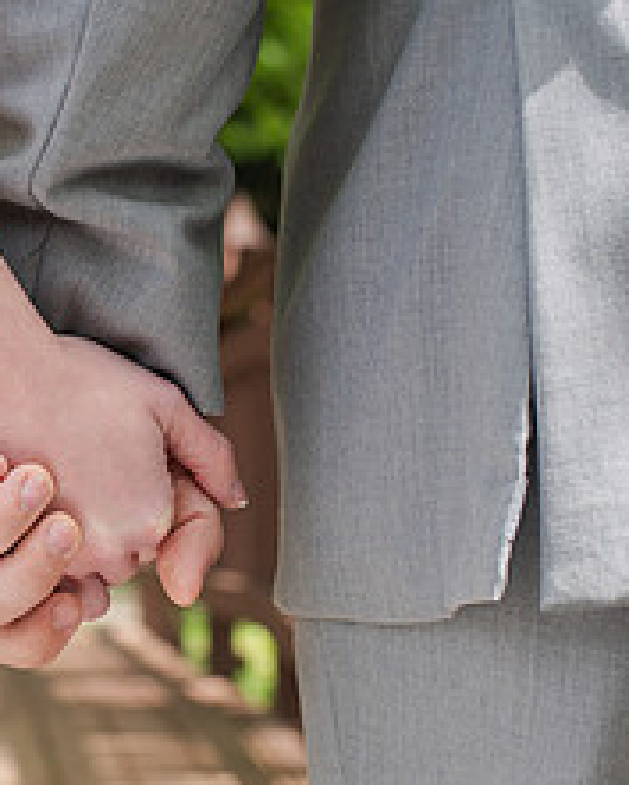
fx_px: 2232
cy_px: 419
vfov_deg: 20.0
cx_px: 46
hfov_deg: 15.8
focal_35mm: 96
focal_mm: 35
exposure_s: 1/640
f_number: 3.5
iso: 140
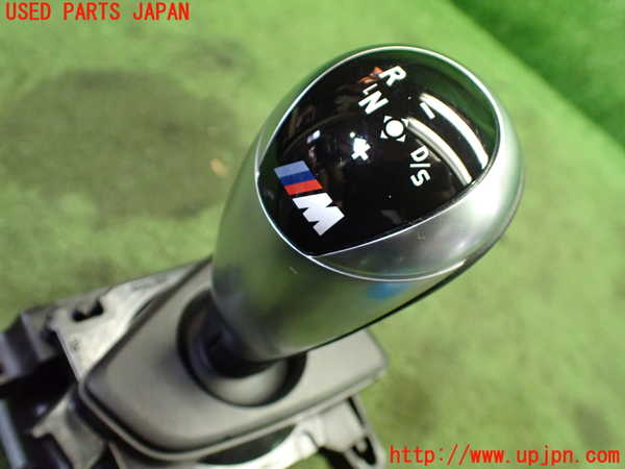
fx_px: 542
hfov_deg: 60.0
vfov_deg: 46.8
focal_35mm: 30
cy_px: 234
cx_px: 312
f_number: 2.3
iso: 800
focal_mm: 5.4
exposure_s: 1/60
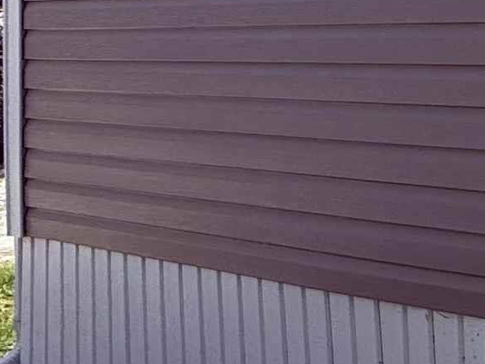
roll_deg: +0.4
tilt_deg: +2.8
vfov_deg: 19.3
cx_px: 1126
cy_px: -11
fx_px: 1037
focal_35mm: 74
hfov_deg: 15.6
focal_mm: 2.22
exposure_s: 1/1235
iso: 50
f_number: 2.2
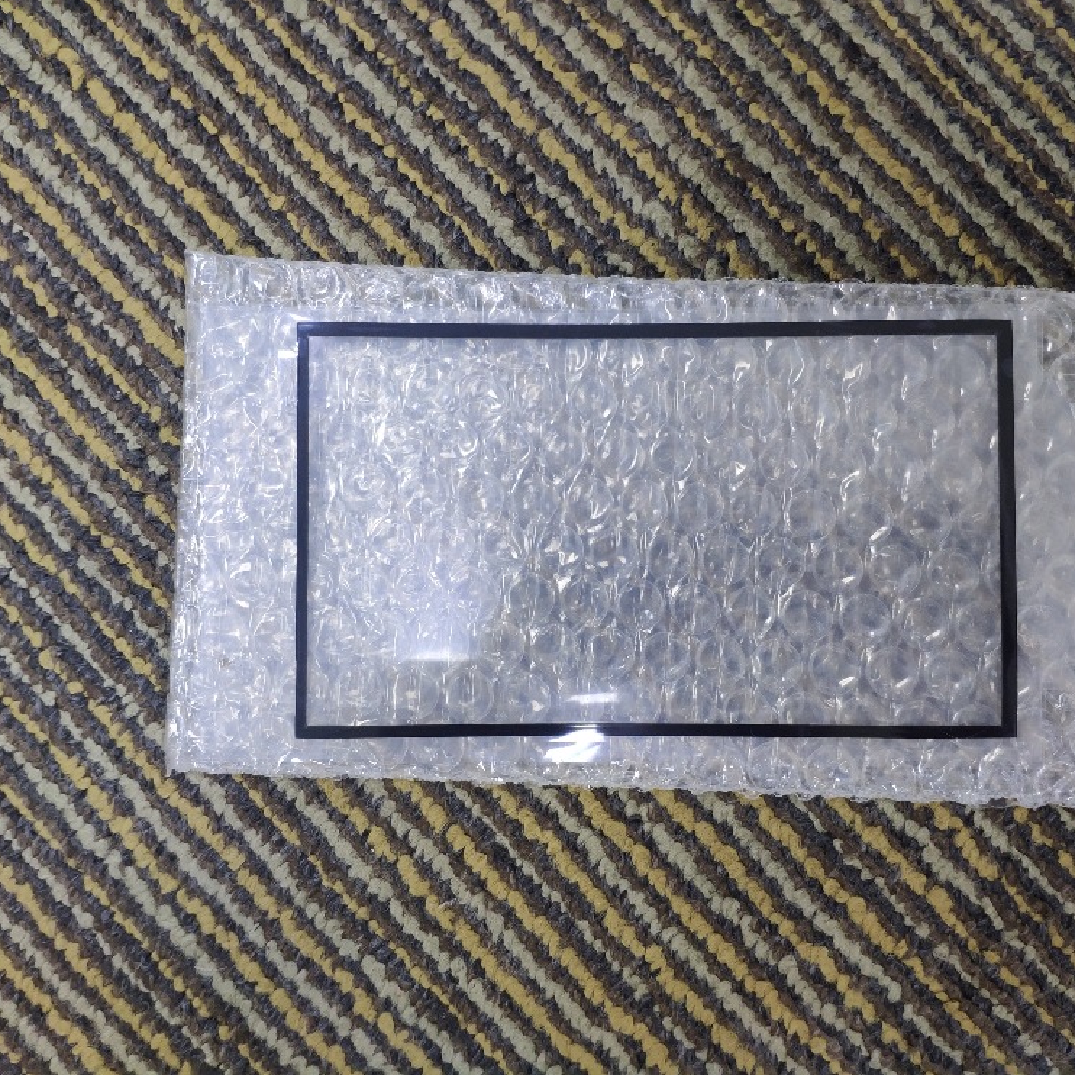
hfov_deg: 62.7
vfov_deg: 62.9
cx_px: 607
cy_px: 535
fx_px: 878
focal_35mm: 25
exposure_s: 1/50
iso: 550
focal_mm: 4.22
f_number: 1.8
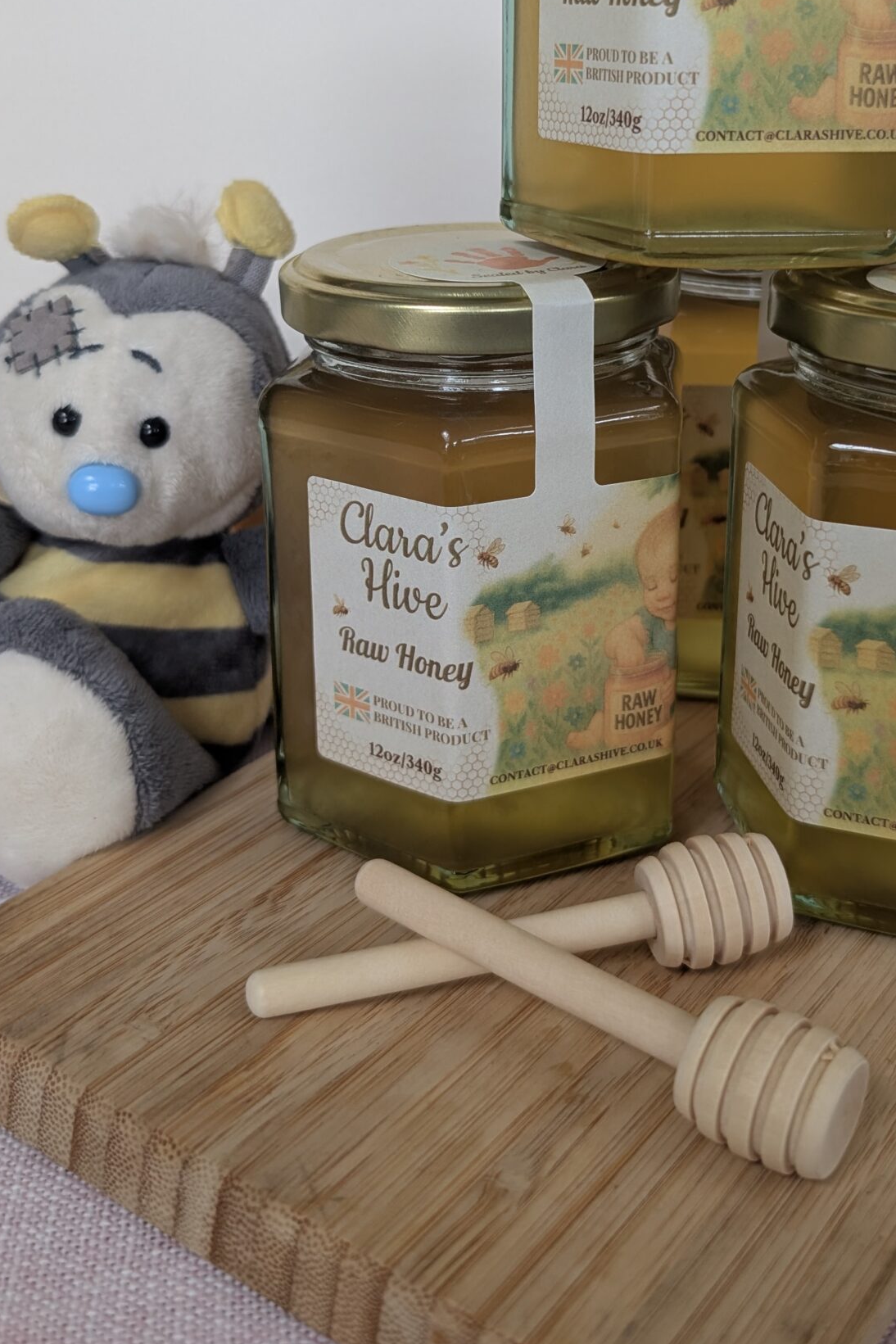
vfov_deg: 48.6
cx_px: 533
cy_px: 434
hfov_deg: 34.1
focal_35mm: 39
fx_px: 1456
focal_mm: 6.9
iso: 87
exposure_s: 1/138
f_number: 1.68
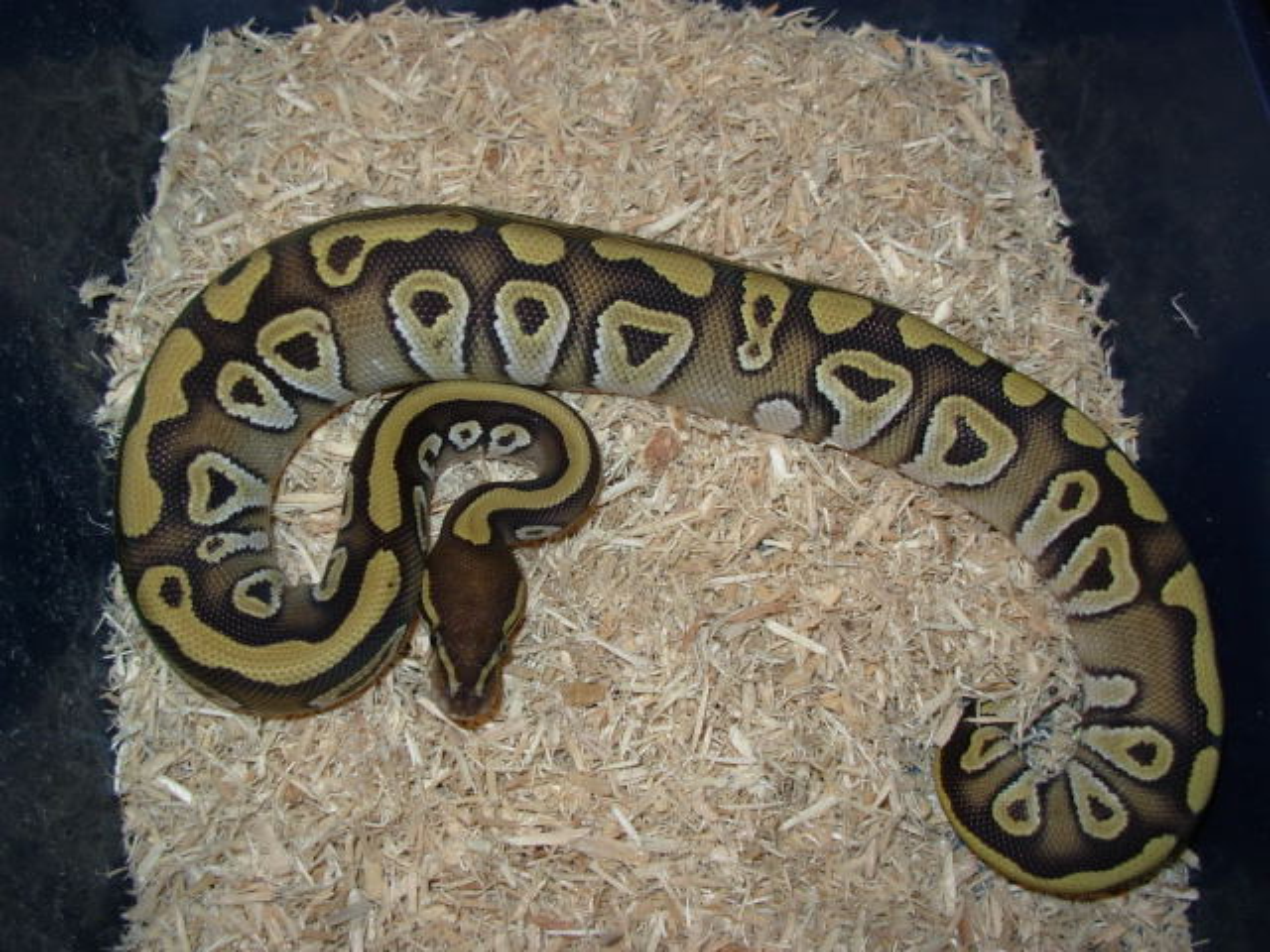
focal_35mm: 38
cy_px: 476
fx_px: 1394
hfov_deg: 49.0
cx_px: 635
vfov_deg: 37.7
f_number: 2.9
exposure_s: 1/32
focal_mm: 6.3
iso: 50
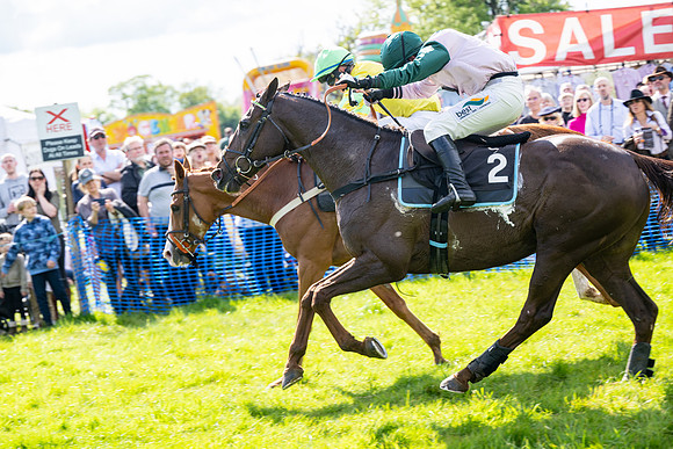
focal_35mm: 98
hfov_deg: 20.8
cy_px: 224
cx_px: 336
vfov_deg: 14.0
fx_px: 1832
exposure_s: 1/800
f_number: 4
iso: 200
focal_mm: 98
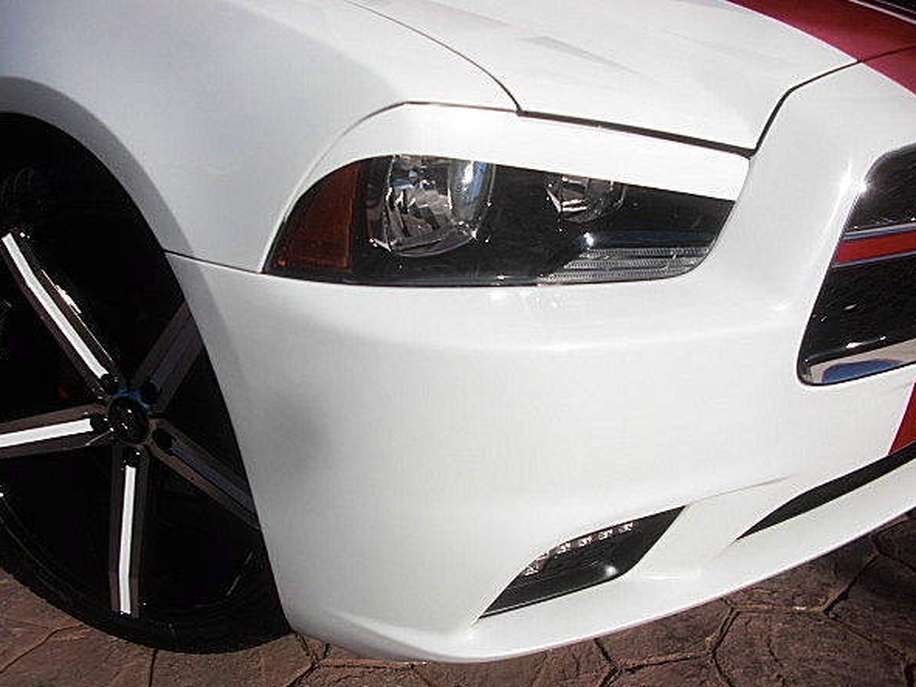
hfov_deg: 47.8
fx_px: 1032
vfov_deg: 36.8
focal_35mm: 39
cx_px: 431
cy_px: 360
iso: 50
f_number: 7.9
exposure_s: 1/320
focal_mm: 6.3
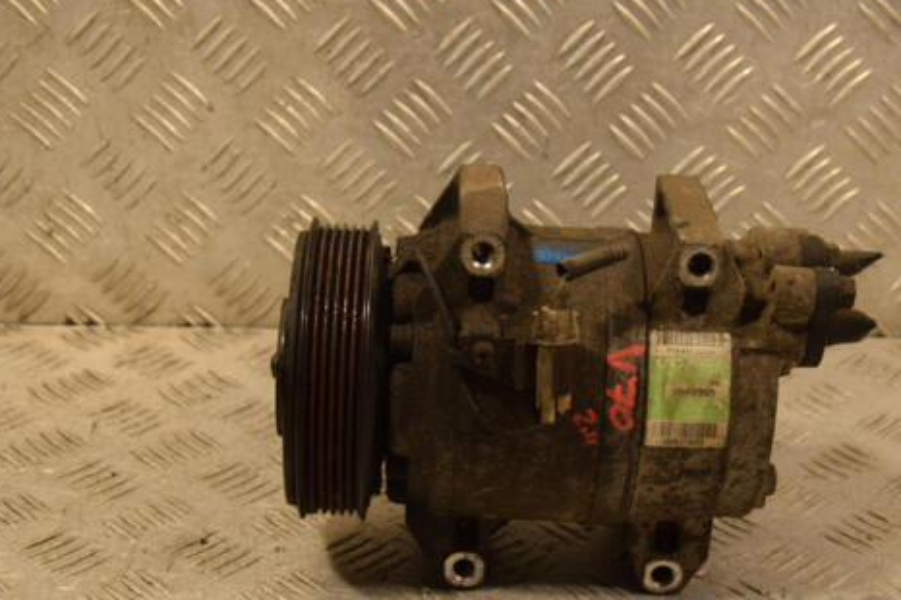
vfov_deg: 20.1
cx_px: 553
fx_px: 1692
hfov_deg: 29.7
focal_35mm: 68
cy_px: 368
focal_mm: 35
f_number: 6.3
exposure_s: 1/160
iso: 800
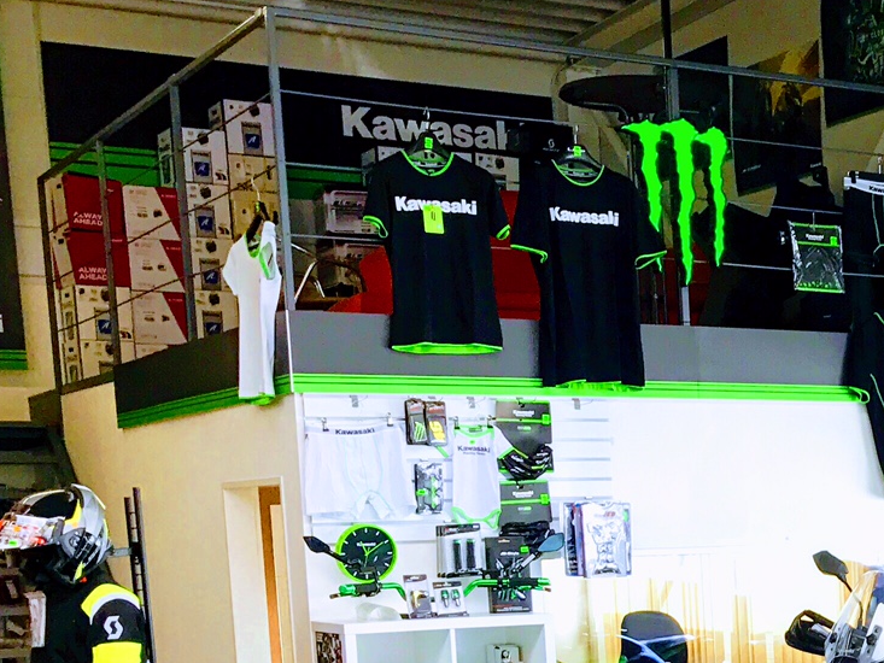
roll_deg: +1.1
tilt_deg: -7.4
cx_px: 1102
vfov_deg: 18.2
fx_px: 1967
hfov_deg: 22.9
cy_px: 785
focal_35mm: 77
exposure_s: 1/147
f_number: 1.8
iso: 20
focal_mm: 3.99
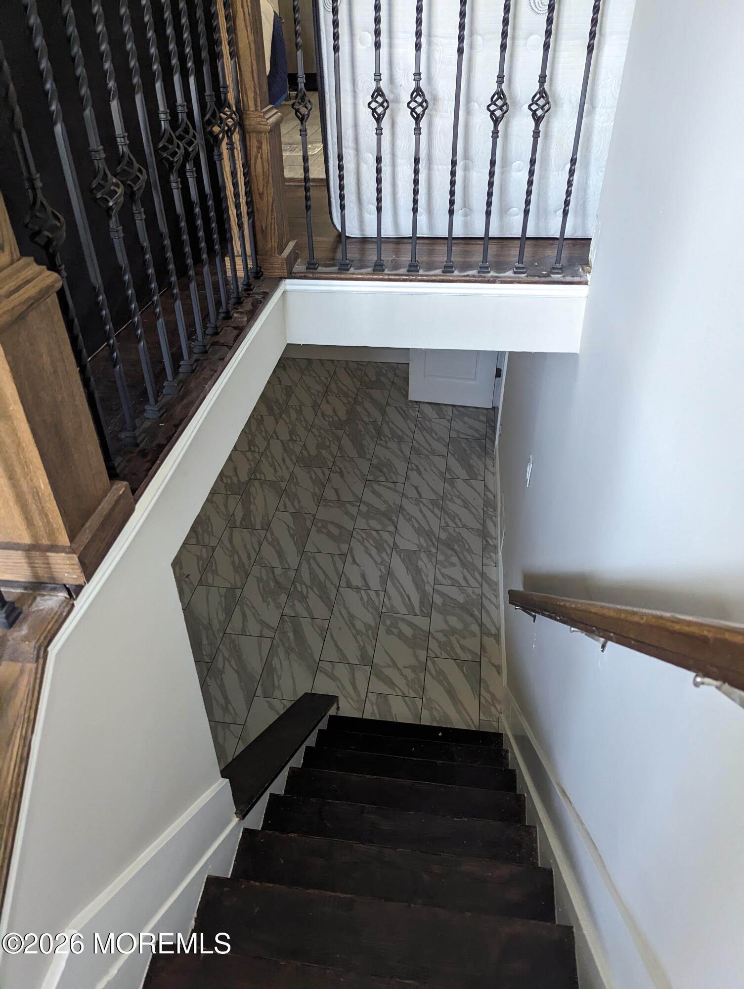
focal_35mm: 24
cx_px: 372
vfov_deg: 71.5
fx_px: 686
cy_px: 494
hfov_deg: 56.9
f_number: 1.85
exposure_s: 1/141
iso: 1039
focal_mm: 6.81
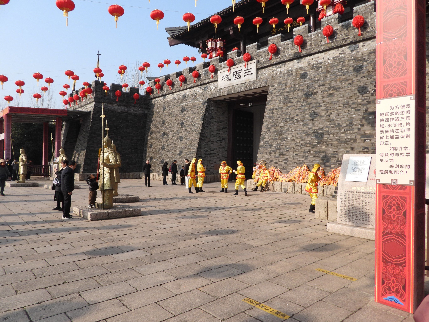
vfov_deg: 56.8
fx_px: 297
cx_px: 214
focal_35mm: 24
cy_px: 161
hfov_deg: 71.6
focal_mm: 4.3
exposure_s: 1/1250
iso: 100
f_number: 2.8
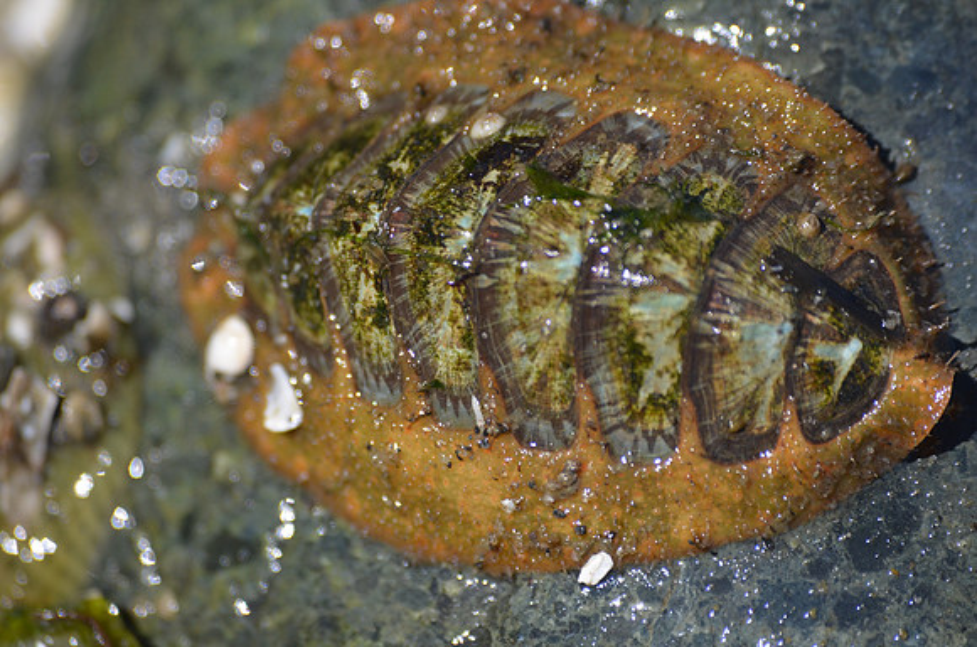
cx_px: 488
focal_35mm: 450
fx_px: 12186
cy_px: 324
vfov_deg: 3.0
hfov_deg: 4.6
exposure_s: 1/1250
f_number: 5.6
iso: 400
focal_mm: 300
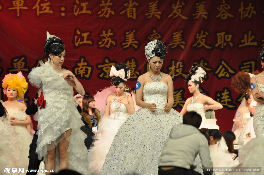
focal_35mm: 120
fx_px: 879
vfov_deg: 11.4
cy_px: 88
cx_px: 132
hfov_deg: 17.1
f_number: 5.3
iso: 560
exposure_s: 1/60
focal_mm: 80
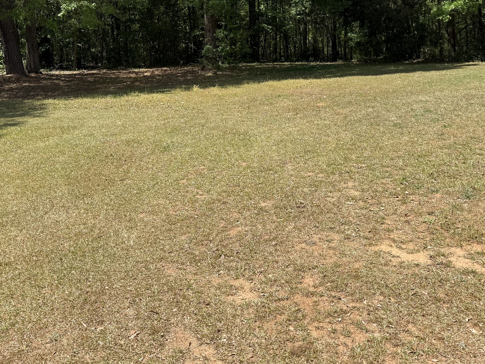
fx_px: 546
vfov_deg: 35.6
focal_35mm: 39
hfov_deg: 47.8
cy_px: 71
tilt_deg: -3.7
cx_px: 230
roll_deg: +1.8
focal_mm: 6.76
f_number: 1.78
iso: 80
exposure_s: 1/2611
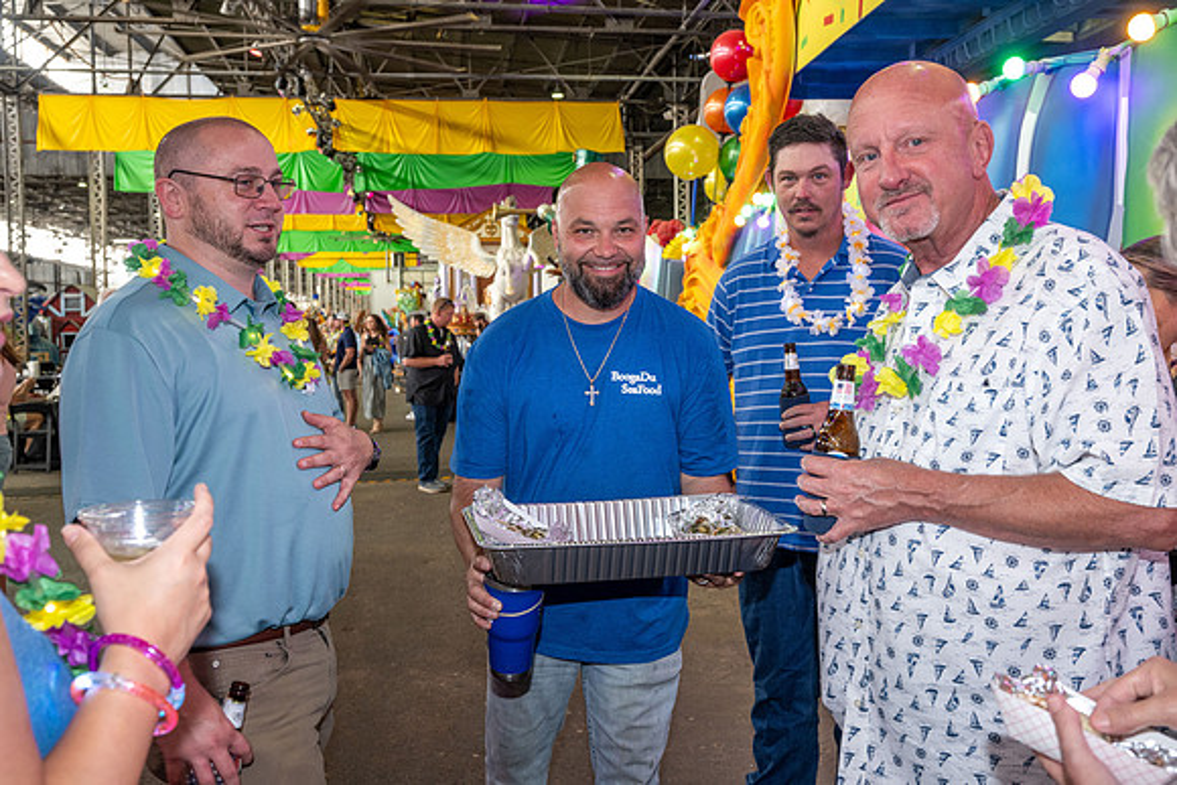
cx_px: 588
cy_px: 392
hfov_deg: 57.2
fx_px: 1079
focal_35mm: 33
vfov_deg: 40.0
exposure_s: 1/60
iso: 900
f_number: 6.3
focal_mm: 33
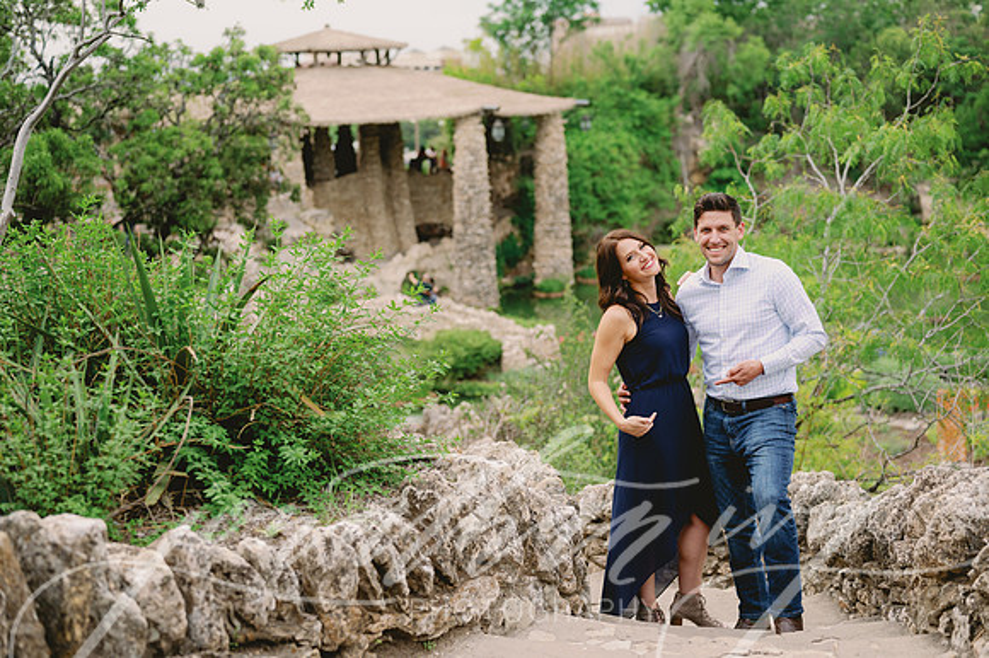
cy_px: 329
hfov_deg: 39.6
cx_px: 494
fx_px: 1373
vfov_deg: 27.0
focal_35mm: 50
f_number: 2.5
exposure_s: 1/1000
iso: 400
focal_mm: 50
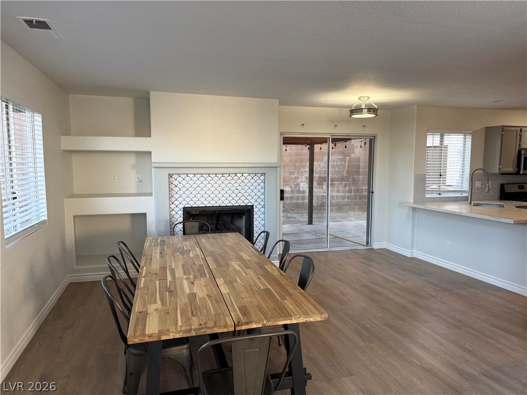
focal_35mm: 24
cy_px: 198
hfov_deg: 71.6
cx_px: 264
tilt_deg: -5.4
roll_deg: -0.6
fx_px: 365
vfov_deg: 56.8
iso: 160
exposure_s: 1/120
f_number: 1.78
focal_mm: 6.76
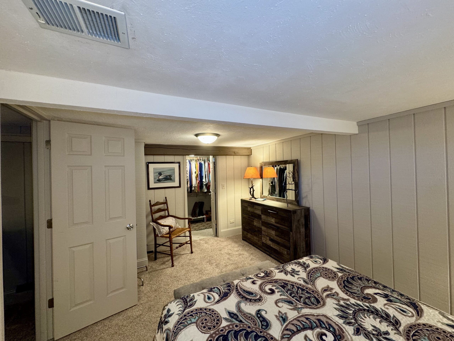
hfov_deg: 102.1
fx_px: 184
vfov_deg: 85.7
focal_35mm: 14
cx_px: 227
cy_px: 170
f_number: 2.2
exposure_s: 1/60
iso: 200
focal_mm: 2.22
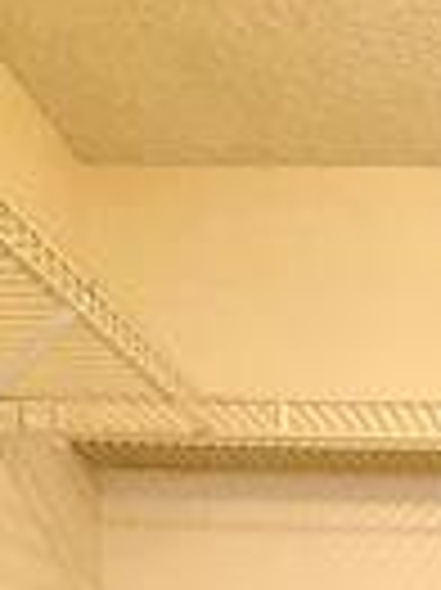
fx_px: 1089
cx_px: 580
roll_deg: -2.9
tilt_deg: -12.3
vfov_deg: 20.4
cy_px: 1090
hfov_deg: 20.8
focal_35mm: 64
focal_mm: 2.22
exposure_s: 1/60
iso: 80
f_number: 2.2
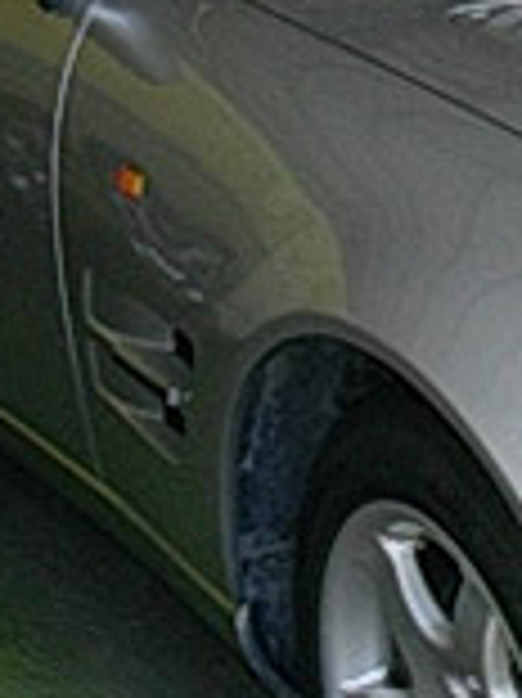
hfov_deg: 9.9
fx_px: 2879
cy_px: 212
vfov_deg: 13.8
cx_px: 868
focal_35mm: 143
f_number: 2.7
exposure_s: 1/114
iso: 70
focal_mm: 5.6
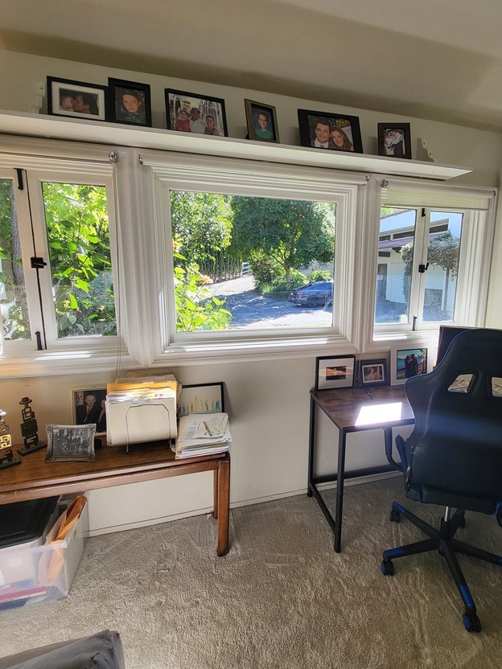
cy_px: 326
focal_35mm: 16
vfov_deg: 94.5
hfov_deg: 77.4
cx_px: 296
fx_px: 309
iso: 50
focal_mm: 1.74
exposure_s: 1/120
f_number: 2.2
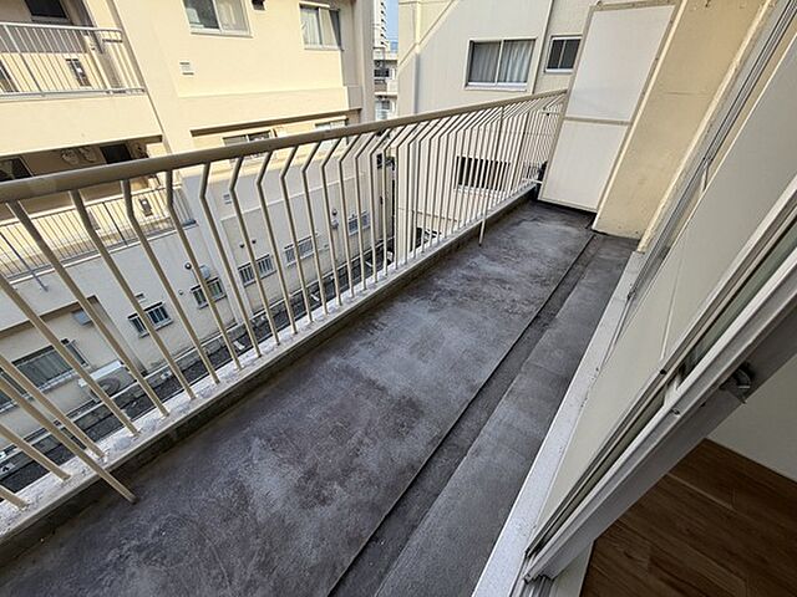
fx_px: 322
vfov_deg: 85.7
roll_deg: +1.0
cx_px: 398
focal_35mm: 14
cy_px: 298
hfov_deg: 102.1
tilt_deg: -36.0
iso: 50
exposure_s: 1/217
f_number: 2.2
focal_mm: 2.22
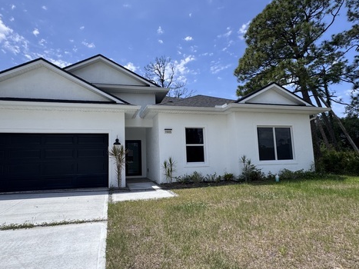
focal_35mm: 20
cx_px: 156
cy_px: 140
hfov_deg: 81.4
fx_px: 207
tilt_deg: +4.9
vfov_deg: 65.9
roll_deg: +0.8
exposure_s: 1/2415
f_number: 2.2
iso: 50
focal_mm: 2.22
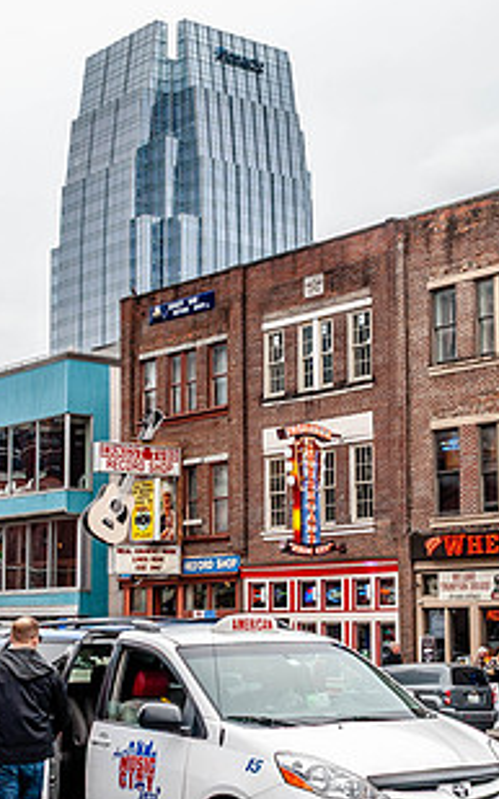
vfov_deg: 29.8
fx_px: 1502
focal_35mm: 69
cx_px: 341
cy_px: 445
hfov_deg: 18.8
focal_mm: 24
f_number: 5
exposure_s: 1/100
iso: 100
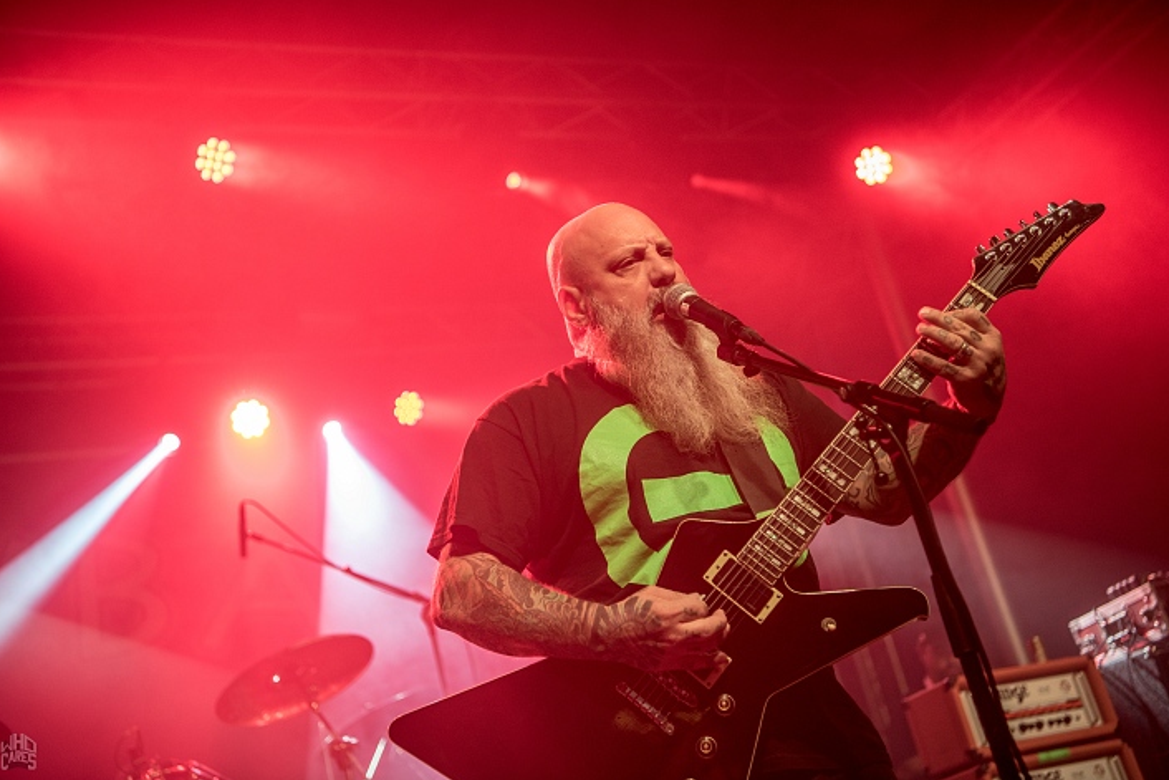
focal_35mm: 51
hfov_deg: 38.9
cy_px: 387
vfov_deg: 26.5
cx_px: 584
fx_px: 1656
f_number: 2.8
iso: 640
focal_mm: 50
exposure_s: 1/100
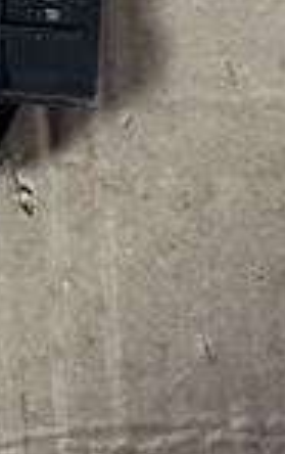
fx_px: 1102
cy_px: -34
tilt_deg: -80.1
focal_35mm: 89
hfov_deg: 13.6
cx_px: -185
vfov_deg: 22.1
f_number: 1.6
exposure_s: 1/33
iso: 500
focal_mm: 5.1
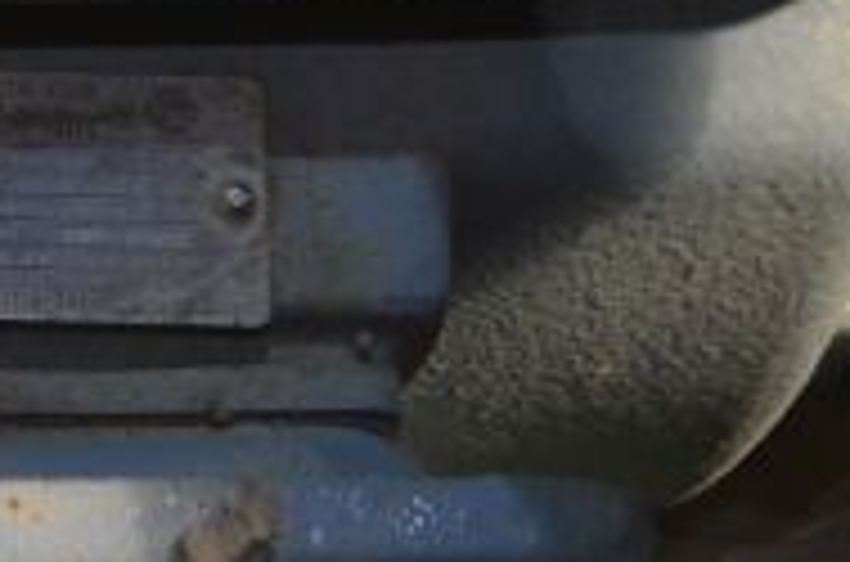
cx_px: -252
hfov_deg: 12.5
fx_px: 3745
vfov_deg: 8.1
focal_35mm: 159
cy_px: -623
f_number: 3.8
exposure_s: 1/40
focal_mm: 20
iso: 400
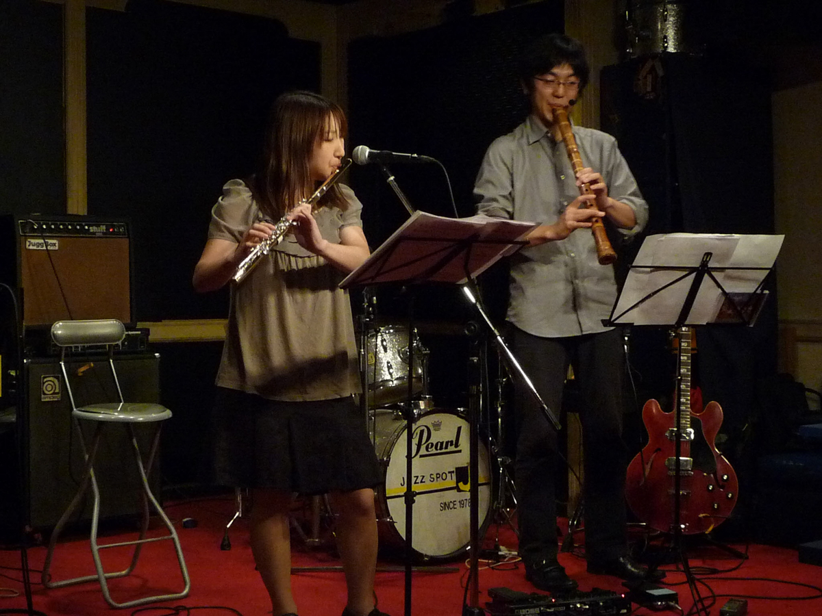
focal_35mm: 54
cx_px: 411
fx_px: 1282
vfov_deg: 27.0
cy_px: 308
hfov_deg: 35.5
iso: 400
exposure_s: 1/8
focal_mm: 5.3
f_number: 3.5
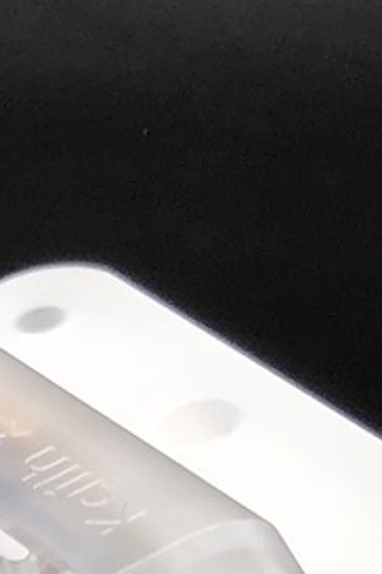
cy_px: 1577
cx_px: -327
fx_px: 3422
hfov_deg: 6.2
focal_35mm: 215
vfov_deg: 8.4
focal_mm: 4
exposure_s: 1/120
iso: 25
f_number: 1.8
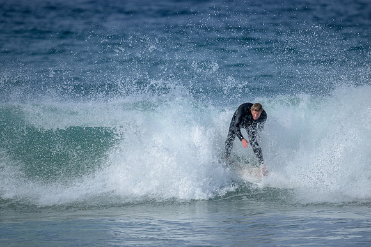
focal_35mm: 800
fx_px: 8246
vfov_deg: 1.7
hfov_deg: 2.6
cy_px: 124
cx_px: 186
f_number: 6.3
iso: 280
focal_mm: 800
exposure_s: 1/2500
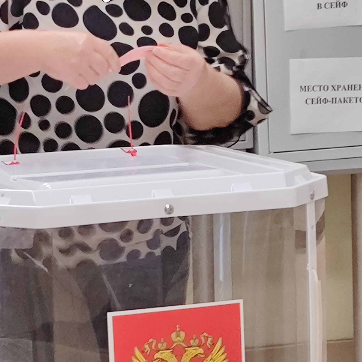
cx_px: 124
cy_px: 376
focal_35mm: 168
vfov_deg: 10.3
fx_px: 1988
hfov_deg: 10.4
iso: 211
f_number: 1.8
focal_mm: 5.4
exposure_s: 1/100
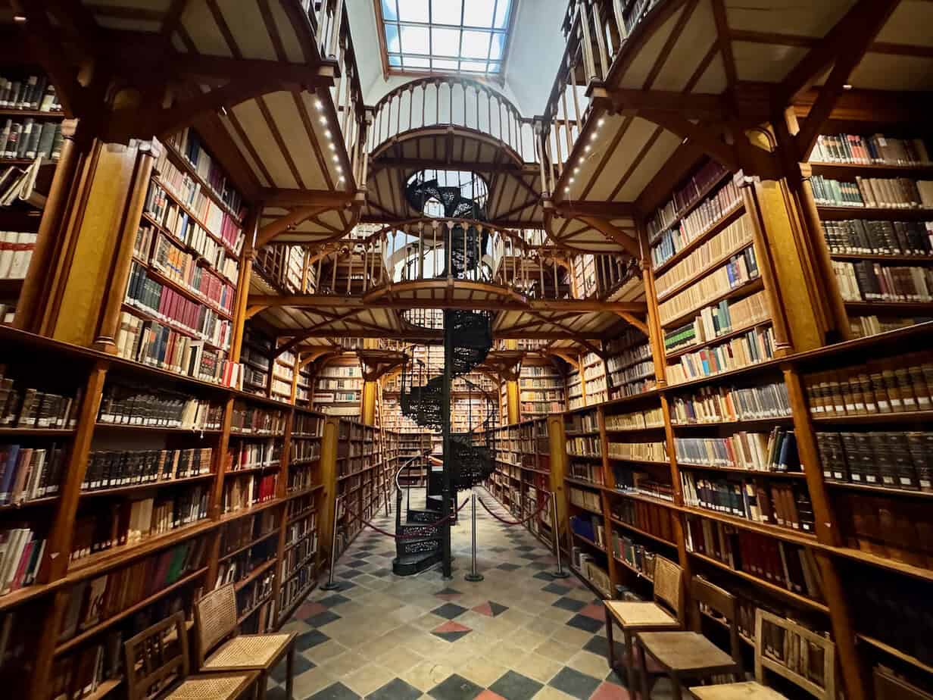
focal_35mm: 14
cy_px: 350
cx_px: 466
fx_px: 377
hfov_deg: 102.1
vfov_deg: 85.7
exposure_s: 1/33
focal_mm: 2.2
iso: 1250
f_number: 2.2
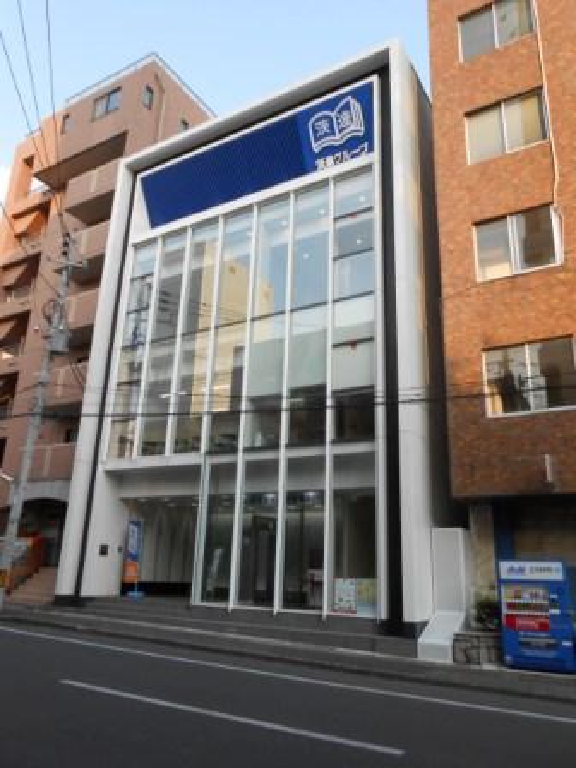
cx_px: 288
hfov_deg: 53.1
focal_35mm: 26
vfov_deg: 67.3
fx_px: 577
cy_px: 384
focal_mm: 4.6
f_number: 3.5
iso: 80
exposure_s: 1/160
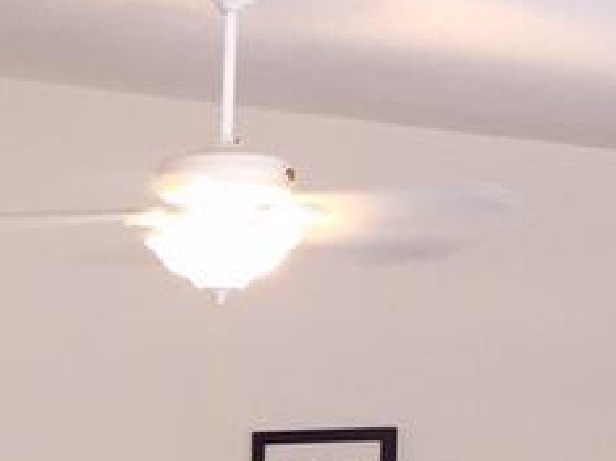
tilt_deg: -5.1
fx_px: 2810
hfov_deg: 12.2
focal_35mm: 158
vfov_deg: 8.9
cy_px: 857
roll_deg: -2.1
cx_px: -170
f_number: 2.2
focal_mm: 4.15
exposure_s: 1/30
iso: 50
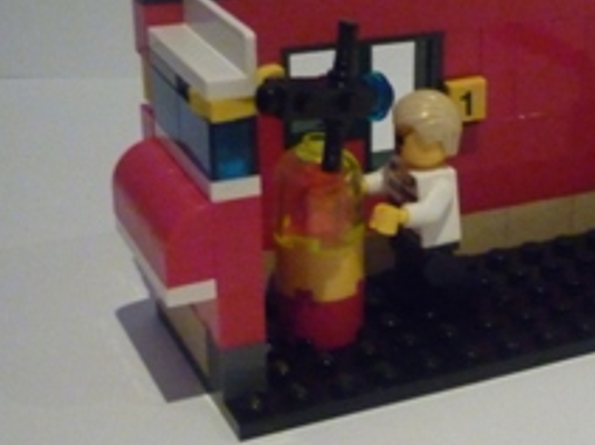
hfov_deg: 27.2
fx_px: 1203
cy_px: 279
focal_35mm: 70
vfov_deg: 20.9
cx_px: 479
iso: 800
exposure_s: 1/40
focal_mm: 5.5
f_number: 2.8
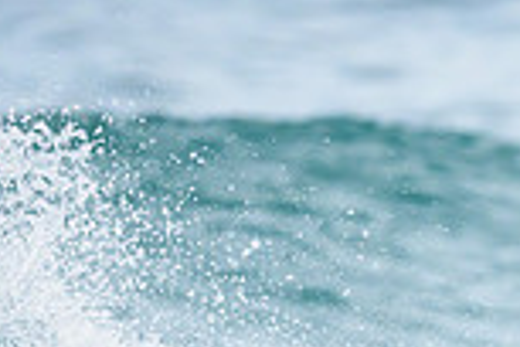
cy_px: 655
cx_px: 581
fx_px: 43879
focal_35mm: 3038
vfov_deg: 0.5
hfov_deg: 0.7
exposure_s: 1/2000
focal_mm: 800
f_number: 6.3
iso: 2200
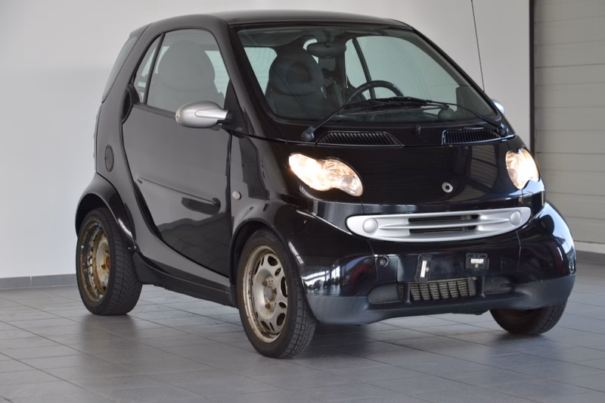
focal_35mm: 93
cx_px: 302
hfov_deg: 21.9
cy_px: 202
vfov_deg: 14.7
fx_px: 1562
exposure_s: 1/100
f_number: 5.3
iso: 400
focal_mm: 62
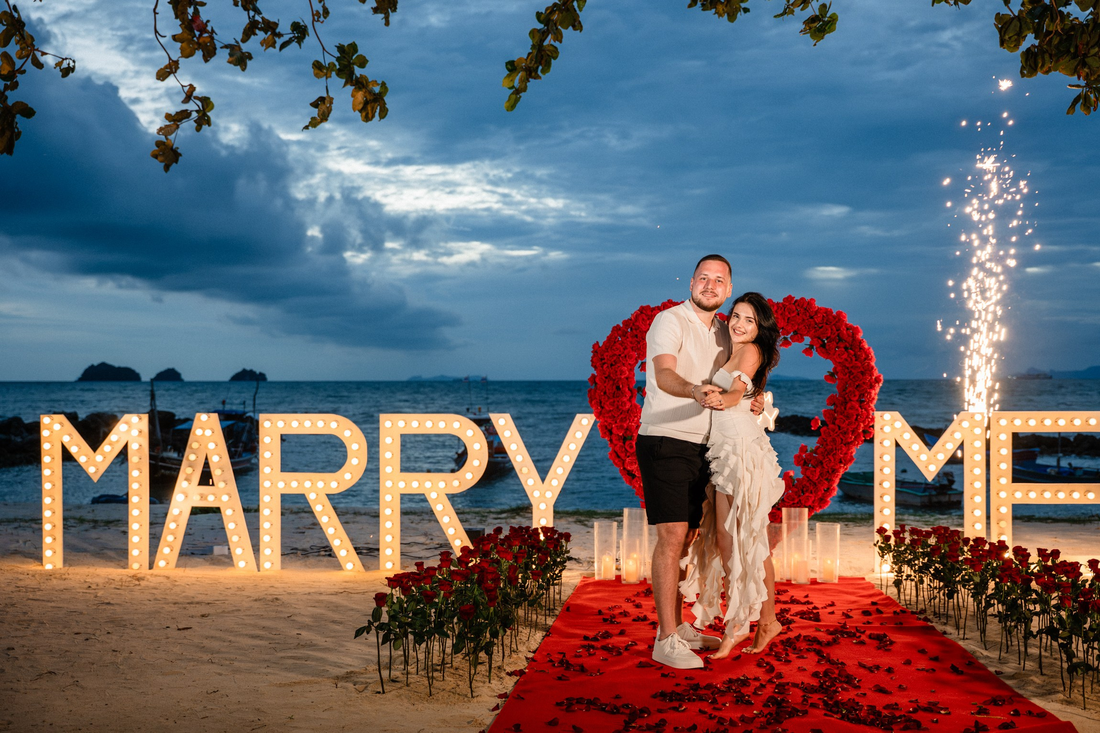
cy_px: 366
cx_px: 550
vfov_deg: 34.3
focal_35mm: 39
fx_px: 1187
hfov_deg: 49.7
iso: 1600
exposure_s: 1/250
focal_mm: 38
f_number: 2.8
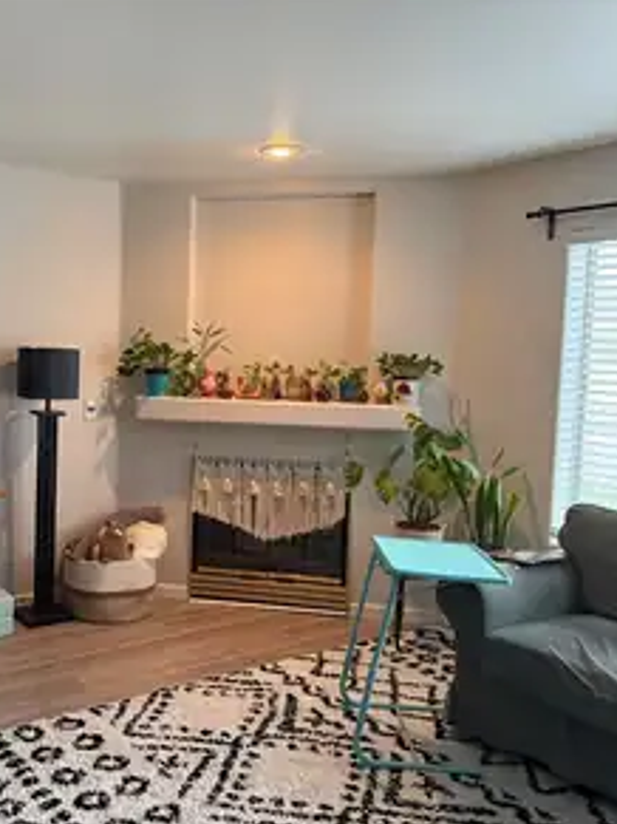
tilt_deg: -4.7
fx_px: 785
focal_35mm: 33
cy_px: 416
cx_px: 175
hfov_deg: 42.0
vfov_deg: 55.4
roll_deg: -2.4
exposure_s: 1/60
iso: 400
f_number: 1.78
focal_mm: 6.76
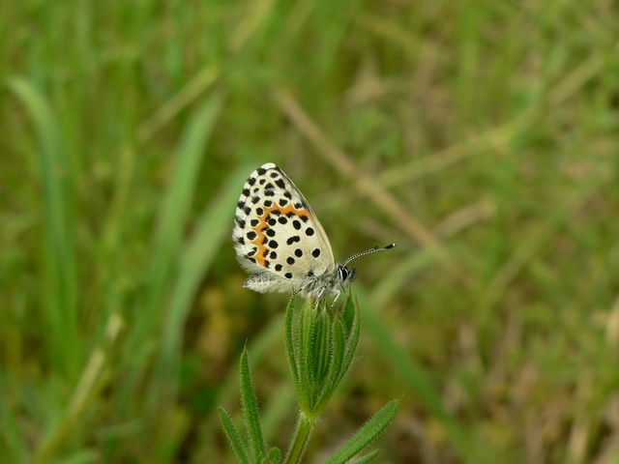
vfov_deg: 25.7
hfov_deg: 33.8
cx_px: 310
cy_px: 232
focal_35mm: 57
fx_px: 1019
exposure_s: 1/320
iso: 80
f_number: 4
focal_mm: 9.4
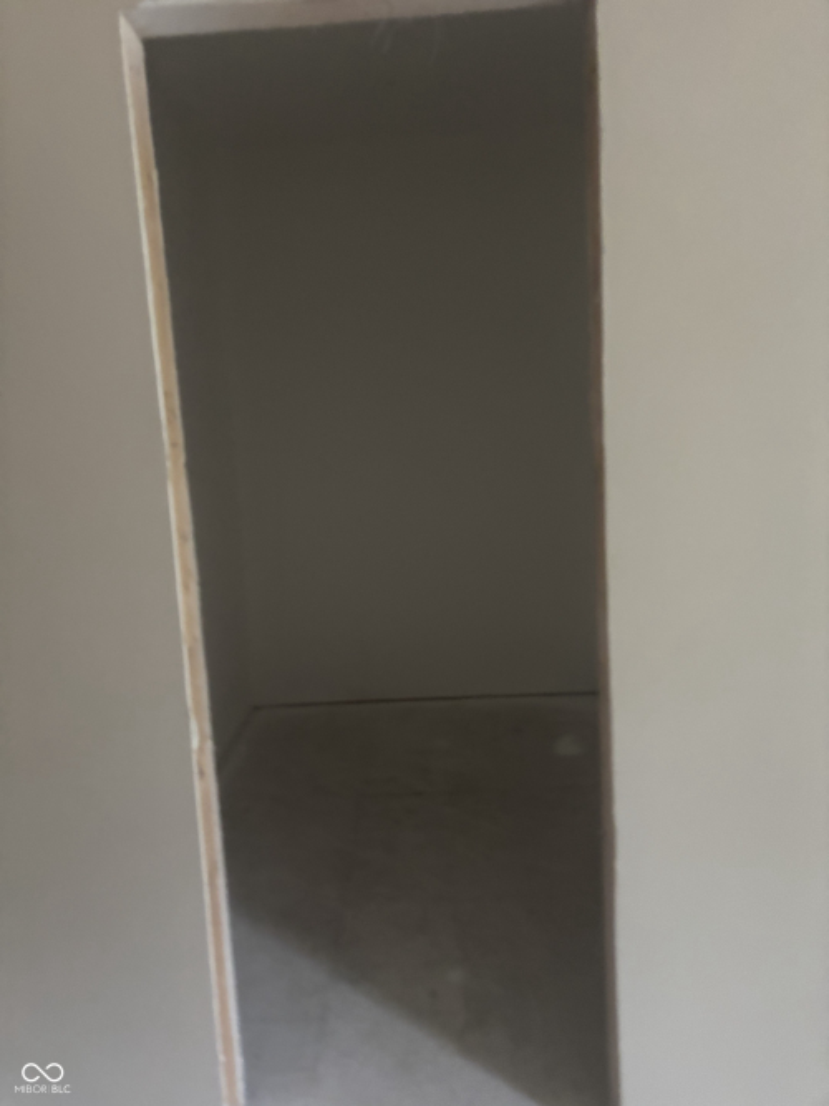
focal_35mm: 26
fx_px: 830
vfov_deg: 67.3
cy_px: 553
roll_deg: -0.1
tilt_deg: -8.4
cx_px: 414
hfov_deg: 53.0
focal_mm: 5.96
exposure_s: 1/30
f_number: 1.6
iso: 800
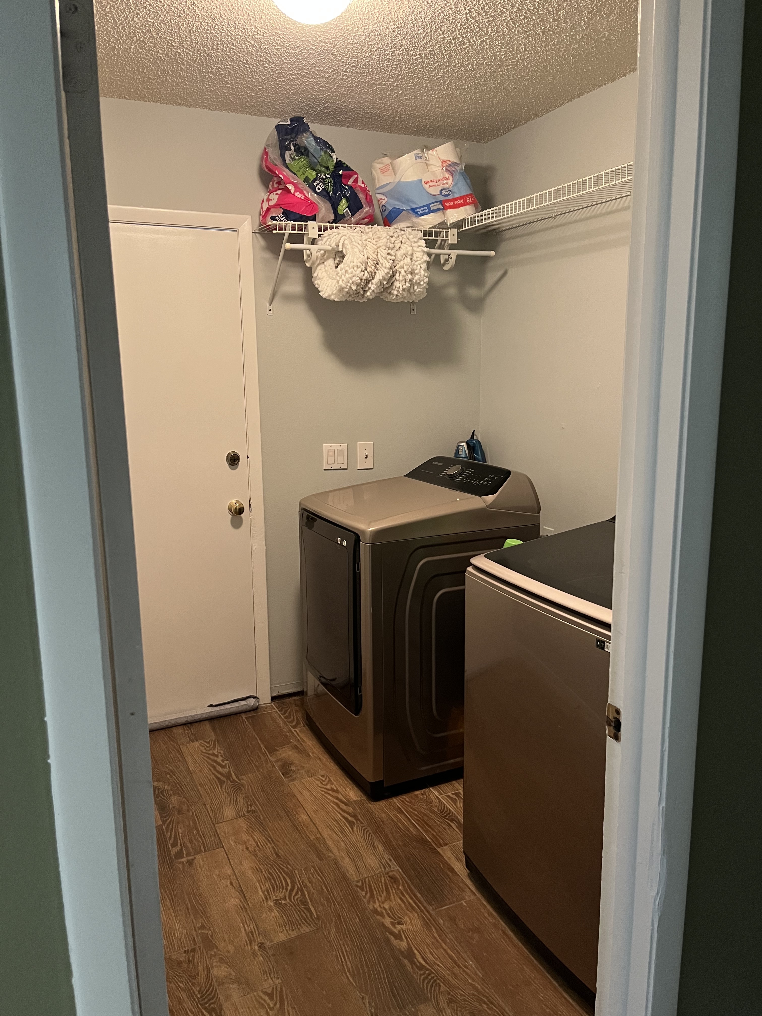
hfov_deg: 53.1
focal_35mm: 26
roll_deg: +0.4
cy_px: 508
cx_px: 381
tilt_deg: -10.4
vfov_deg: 67.3
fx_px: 763
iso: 400
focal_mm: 5.1
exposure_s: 1/40
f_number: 1.6
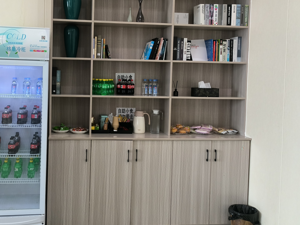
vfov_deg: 39.4
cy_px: 85
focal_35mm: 36
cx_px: 102
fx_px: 312
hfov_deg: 50.5
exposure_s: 1/33.3
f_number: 1.79
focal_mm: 4.69
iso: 391
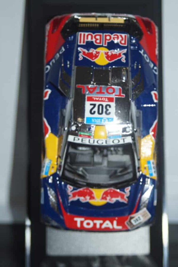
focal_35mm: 105
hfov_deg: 13.0
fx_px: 779
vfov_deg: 19.5
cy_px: 134
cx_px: 89
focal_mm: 70
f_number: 5.6
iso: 200
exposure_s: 1/100
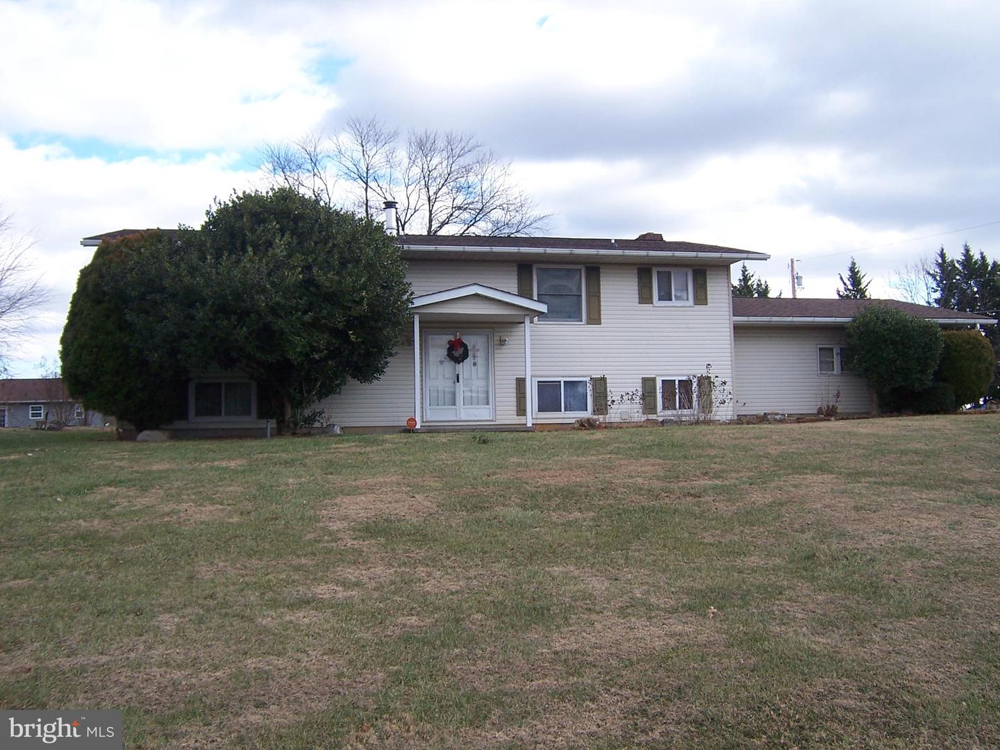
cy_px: 375
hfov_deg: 55.4
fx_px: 953
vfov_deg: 42.9
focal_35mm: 33
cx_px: 500
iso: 80
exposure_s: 1/350
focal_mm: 5.5
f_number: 3.4
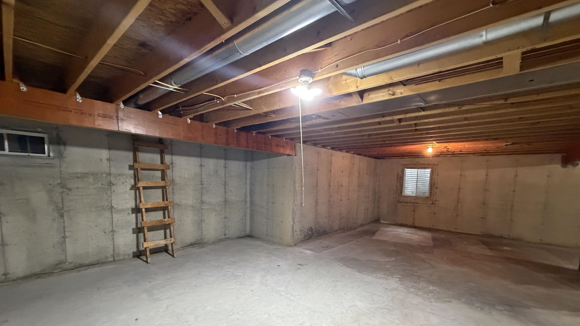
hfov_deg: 99.4
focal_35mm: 16
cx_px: 295
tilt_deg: -5.9
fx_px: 246
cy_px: 203
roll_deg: -0.2
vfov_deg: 66.1
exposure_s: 1/60
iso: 640
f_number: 2.2
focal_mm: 2.22
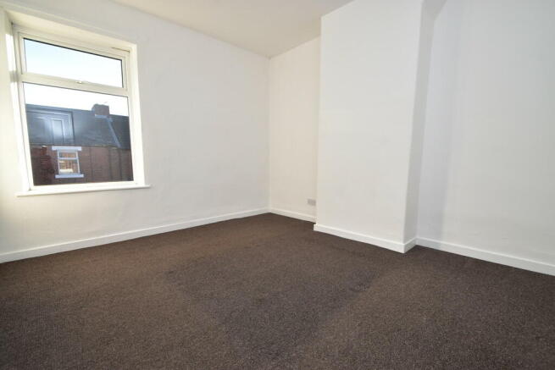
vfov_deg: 77.4
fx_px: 231
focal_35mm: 15
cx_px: 278
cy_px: 185
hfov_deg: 100.4
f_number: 9
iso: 400
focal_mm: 10
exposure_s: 1/125
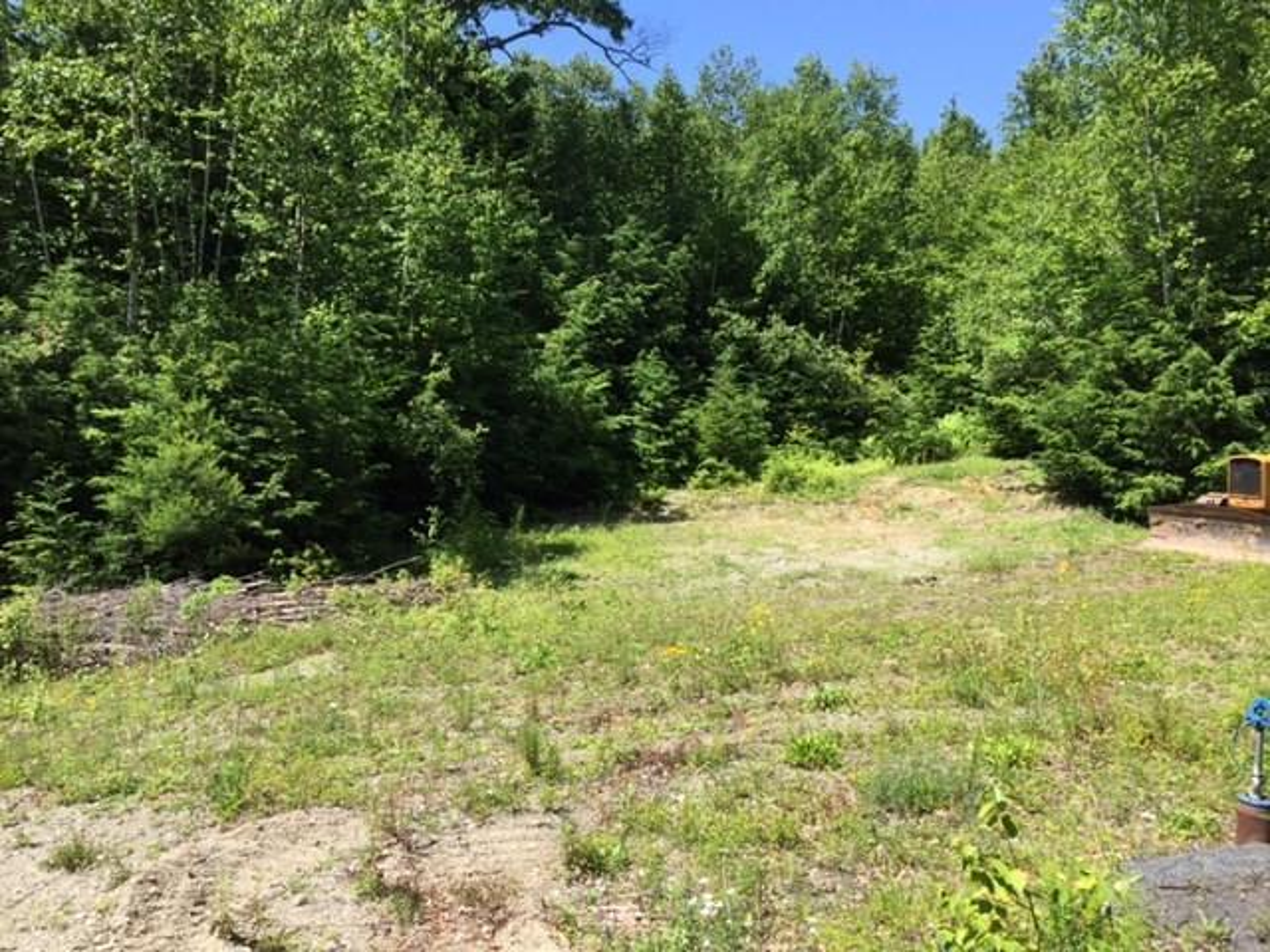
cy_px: 476
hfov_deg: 61.7
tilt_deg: -6.3
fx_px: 1064
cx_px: 635
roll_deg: -0.6
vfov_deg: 48.2
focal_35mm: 29
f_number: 2.2
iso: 32
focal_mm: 4.15
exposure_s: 1/964
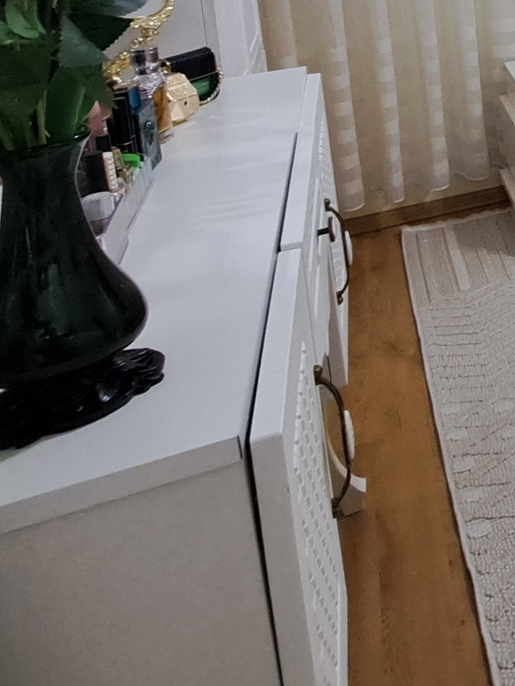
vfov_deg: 34.9
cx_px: 998
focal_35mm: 47
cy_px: -63
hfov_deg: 19.6
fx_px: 932
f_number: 2.2
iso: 250
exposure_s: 1/50
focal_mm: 1.74
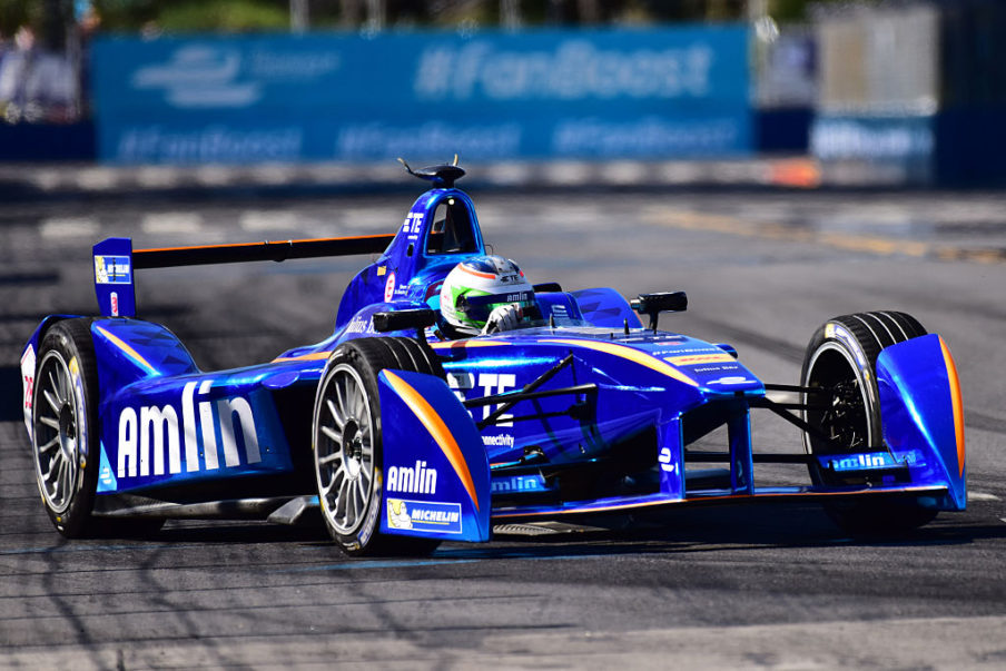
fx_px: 13974
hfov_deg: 4.1
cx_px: 503
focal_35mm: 500
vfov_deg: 2.8
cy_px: 336
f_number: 5.6
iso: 250
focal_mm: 500
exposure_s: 1/1250
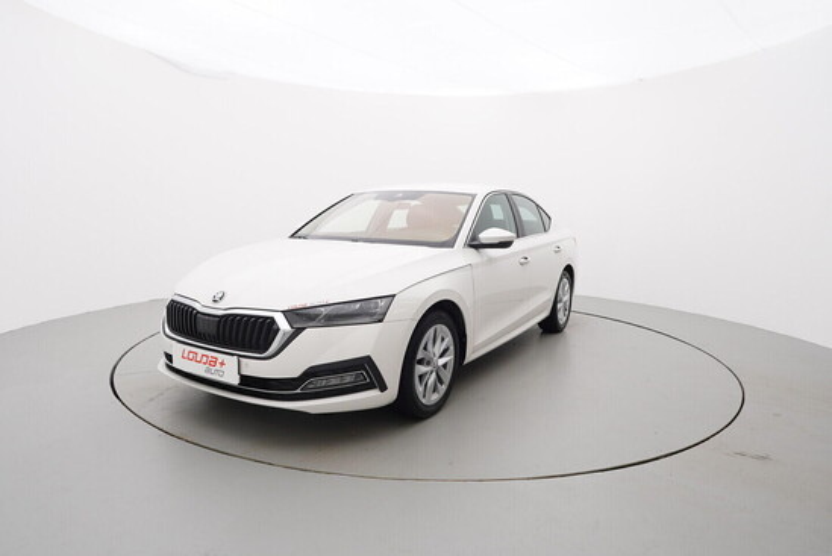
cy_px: 278
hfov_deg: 77.3
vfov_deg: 56.2
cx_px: 416
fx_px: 520
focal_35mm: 22
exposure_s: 1/80
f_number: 5.6
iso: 200
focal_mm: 15
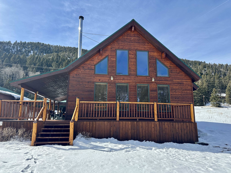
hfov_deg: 71.6
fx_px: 160
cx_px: 116
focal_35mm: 24
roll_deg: -1.1
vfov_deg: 56.8
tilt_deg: +11.5
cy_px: 86
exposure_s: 1/2967
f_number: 1.78
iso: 80
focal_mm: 6.86
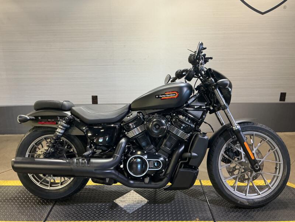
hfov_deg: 61.7
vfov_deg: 48.2
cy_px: 111
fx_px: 247
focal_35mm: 29
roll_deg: +1.0
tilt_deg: -17.5
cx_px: 148
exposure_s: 1/60
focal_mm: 3
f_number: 1.8
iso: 100
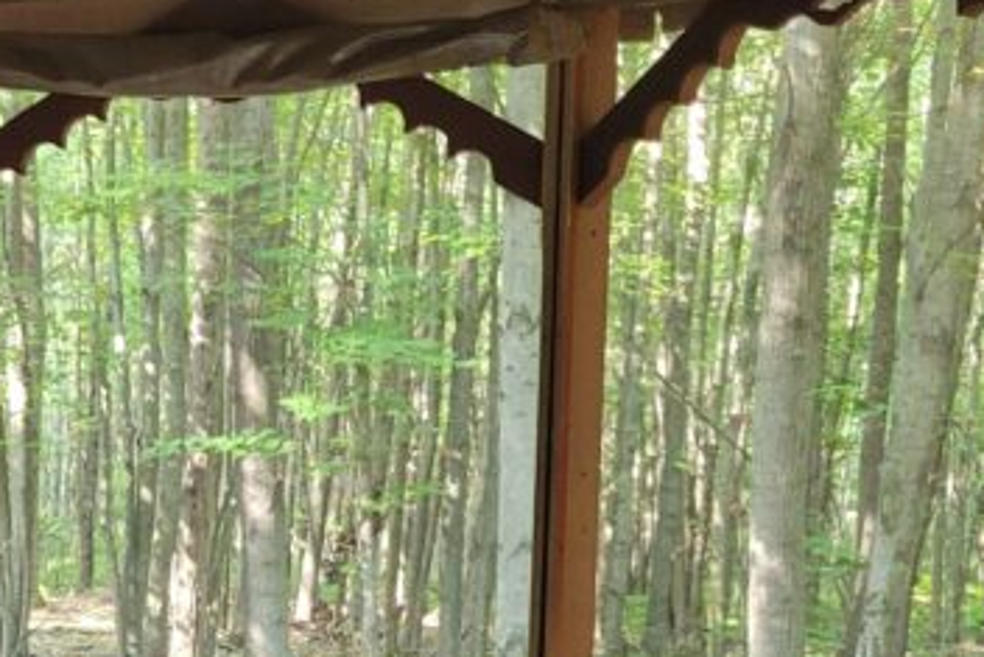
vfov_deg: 16.0
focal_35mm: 82
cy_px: 786
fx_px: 2242
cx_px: -38
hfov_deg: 23.5
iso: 200
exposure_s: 1/40
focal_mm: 5.4
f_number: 1.8
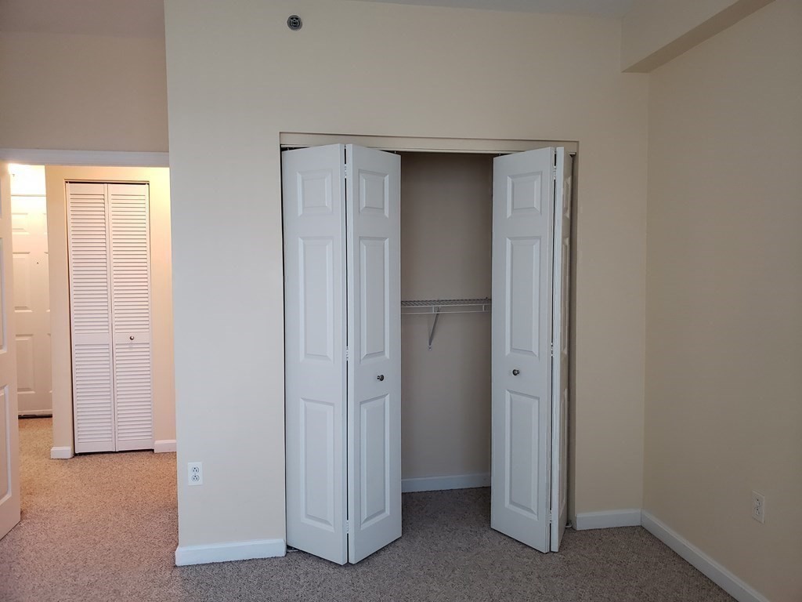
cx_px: 401
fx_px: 602
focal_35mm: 26
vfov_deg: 53.1
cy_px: 301
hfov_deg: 67.3
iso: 320
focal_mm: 4.3
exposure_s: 1/60
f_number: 2.4
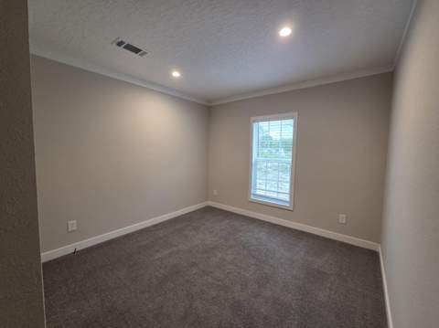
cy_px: 164
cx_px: 220
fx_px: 165
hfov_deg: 106.2
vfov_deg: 89.8
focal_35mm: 13
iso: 250
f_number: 2.2
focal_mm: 2.2
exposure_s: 1/60
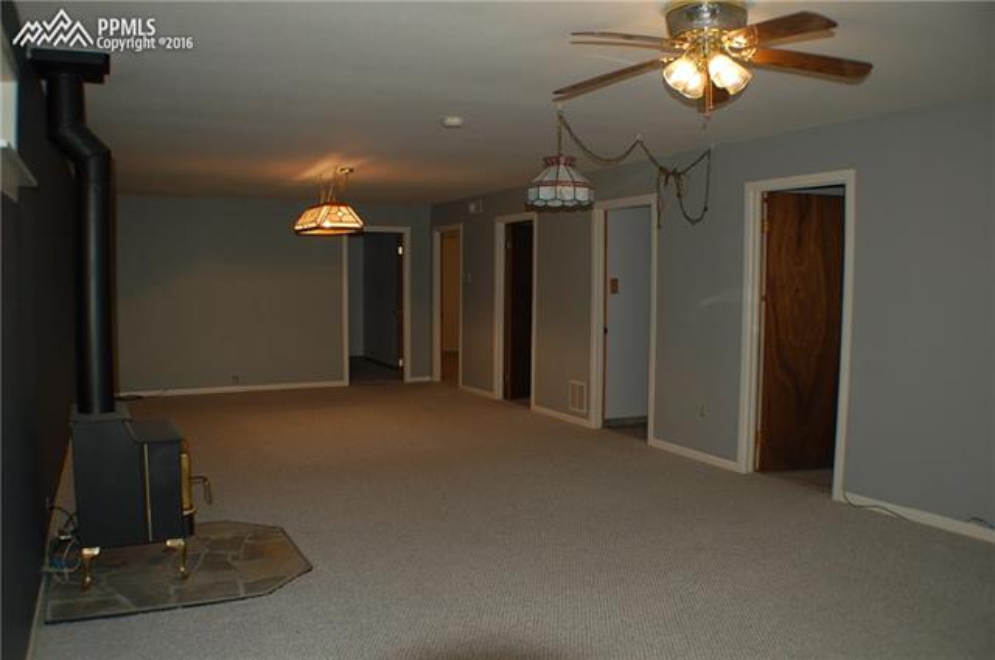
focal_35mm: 36
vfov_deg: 36.8
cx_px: 498
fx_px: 994
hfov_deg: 53.2
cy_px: 330
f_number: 4.2
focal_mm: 24
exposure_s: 1/60
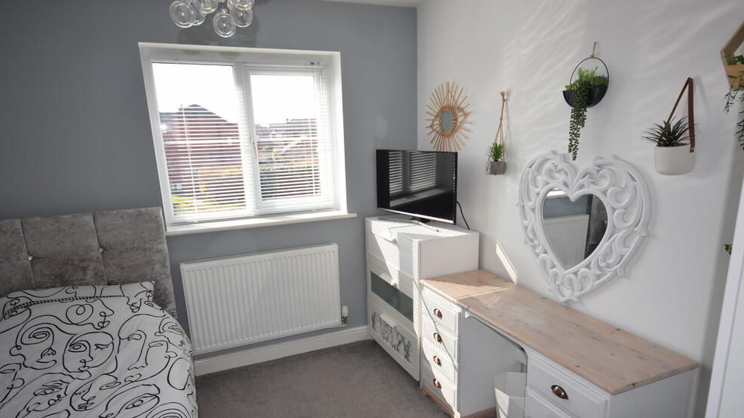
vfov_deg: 49.1
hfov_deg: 78.7
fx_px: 454
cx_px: 374
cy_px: 255
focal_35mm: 23
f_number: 5.6
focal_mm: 14
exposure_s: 1/125
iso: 125
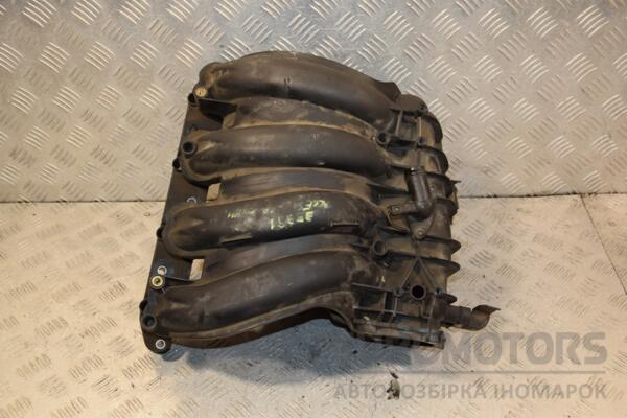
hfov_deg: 51.3
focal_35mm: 38
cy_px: 209
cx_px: 314
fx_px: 653
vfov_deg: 35.5
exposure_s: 1/160
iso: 800
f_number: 5
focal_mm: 25
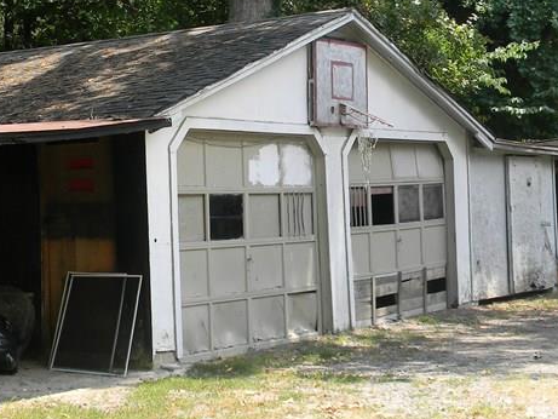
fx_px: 1290
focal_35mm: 80
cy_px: 155
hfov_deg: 24.1
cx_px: 138
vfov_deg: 18.4
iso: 80
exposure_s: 1/220
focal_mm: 6.4
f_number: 3.7
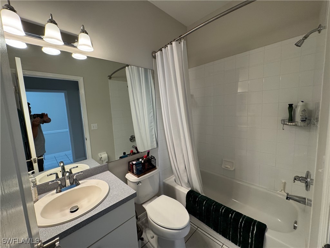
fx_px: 133
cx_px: 165
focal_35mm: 14
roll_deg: +2.7
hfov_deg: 102.1
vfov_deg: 85.7
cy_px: 124
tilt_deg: -6.6
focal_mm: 2.22
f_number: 2.2
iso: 250
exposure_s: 1/120
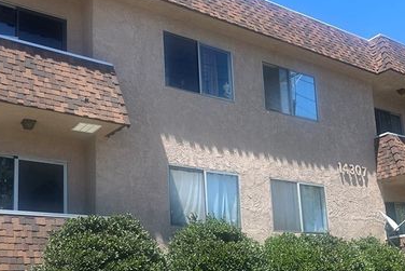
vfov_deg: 28.8
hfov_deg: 42.6
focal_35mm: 46
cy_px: 202
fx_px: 518
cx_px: 176
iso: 50
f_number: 1.5
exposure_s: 1/1575
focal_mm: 5.7
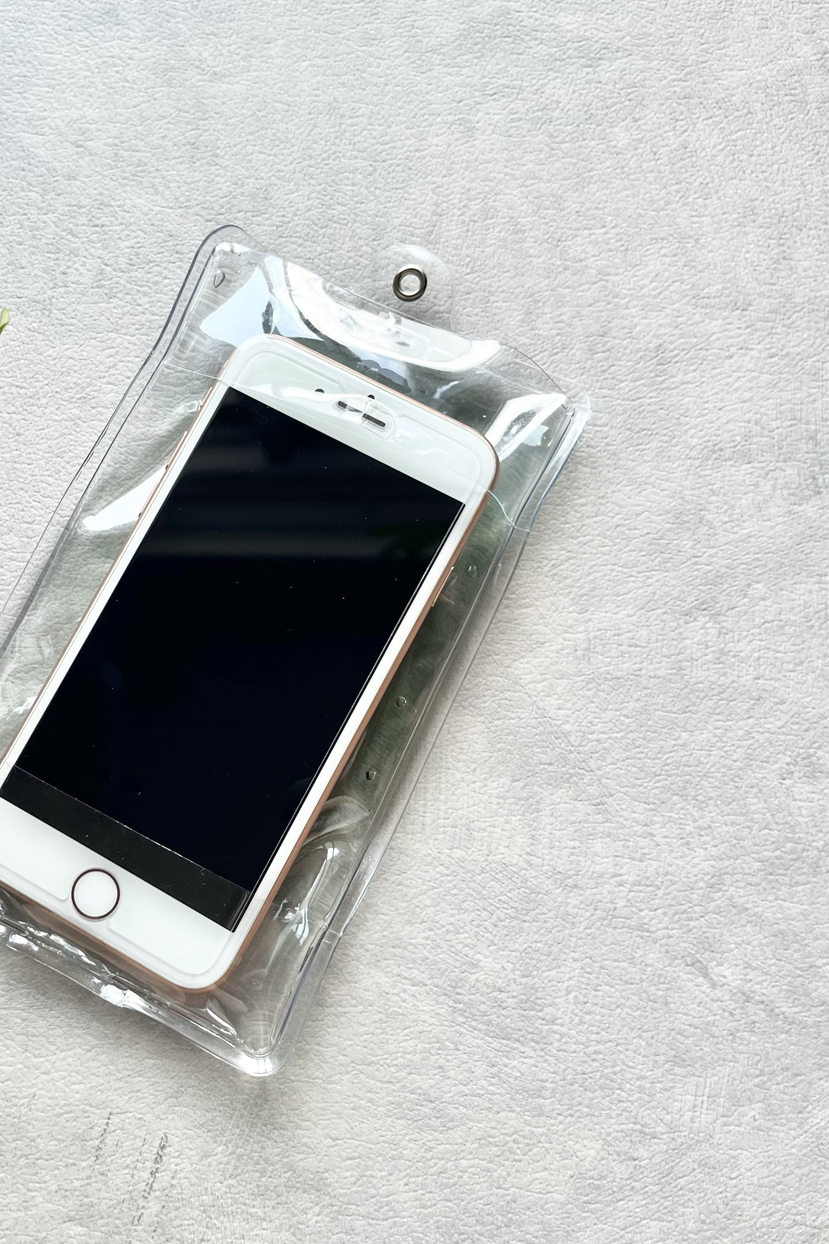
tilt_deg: -79.8
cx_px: 217
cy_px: 634
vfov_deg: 51.9
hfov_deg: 35.2
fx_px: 1278
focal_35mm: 37
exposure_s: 1/139
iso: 32
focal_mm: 5.1
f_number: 1.6
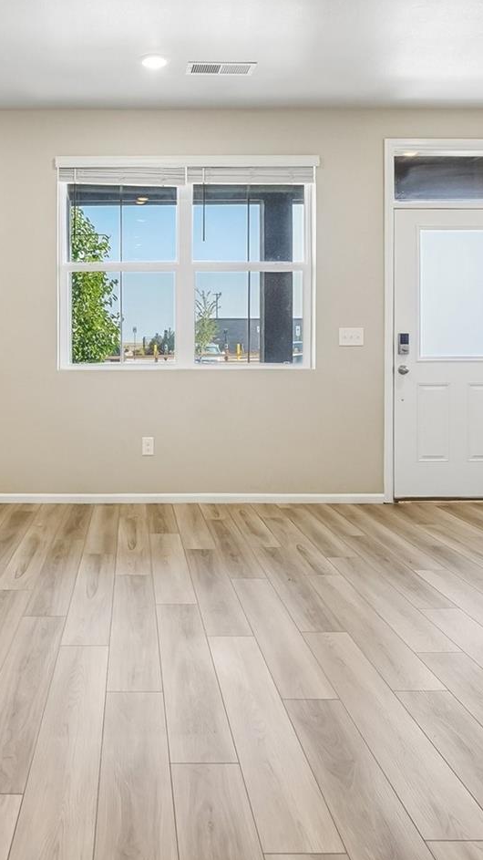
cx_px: 128
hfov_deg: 35.9
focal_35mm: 32
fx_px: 729
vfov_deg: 60.8
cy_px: 378
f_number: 8
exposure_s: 1/30
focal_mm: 12
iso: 250
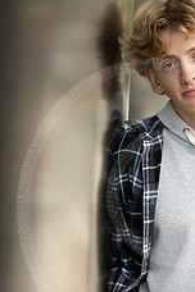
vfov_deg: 12.2
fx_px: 1365
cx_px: 190
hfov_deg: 8.1
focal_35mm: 168
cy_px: 214
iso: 125
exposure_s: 1/320
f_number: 1.8
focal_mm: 85
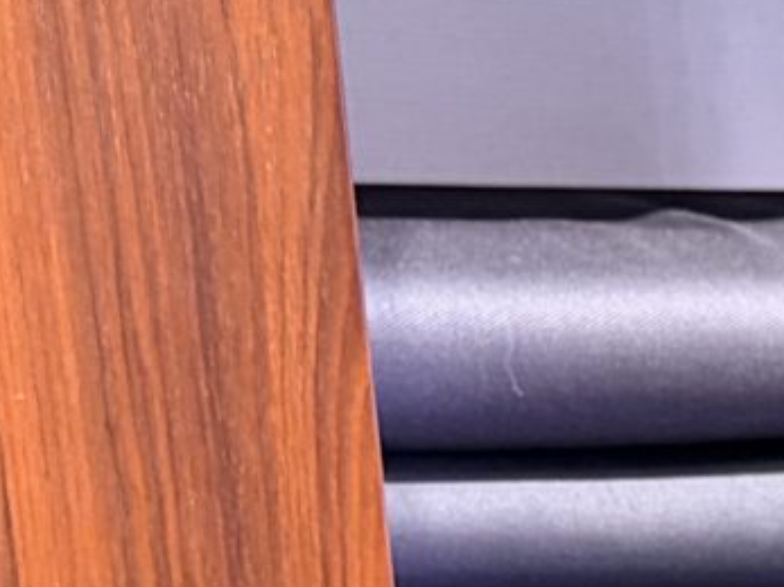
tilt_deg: -9.9
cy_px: 1251
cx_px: 2372
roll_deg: +1.2
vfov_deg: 7.4
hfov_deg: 8.6
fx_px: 4347
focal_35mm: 192
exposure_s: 1/50
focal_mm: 5.96
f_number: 1.6
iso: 160
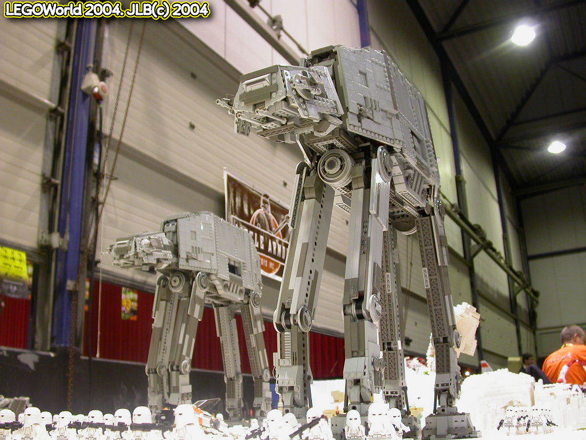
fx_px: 643
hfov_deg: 49.0
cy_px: 220
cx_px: 293
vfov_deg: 37.7
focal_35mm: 38
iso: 100
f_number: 2.6
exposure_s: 1/7.6
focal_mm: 7.85
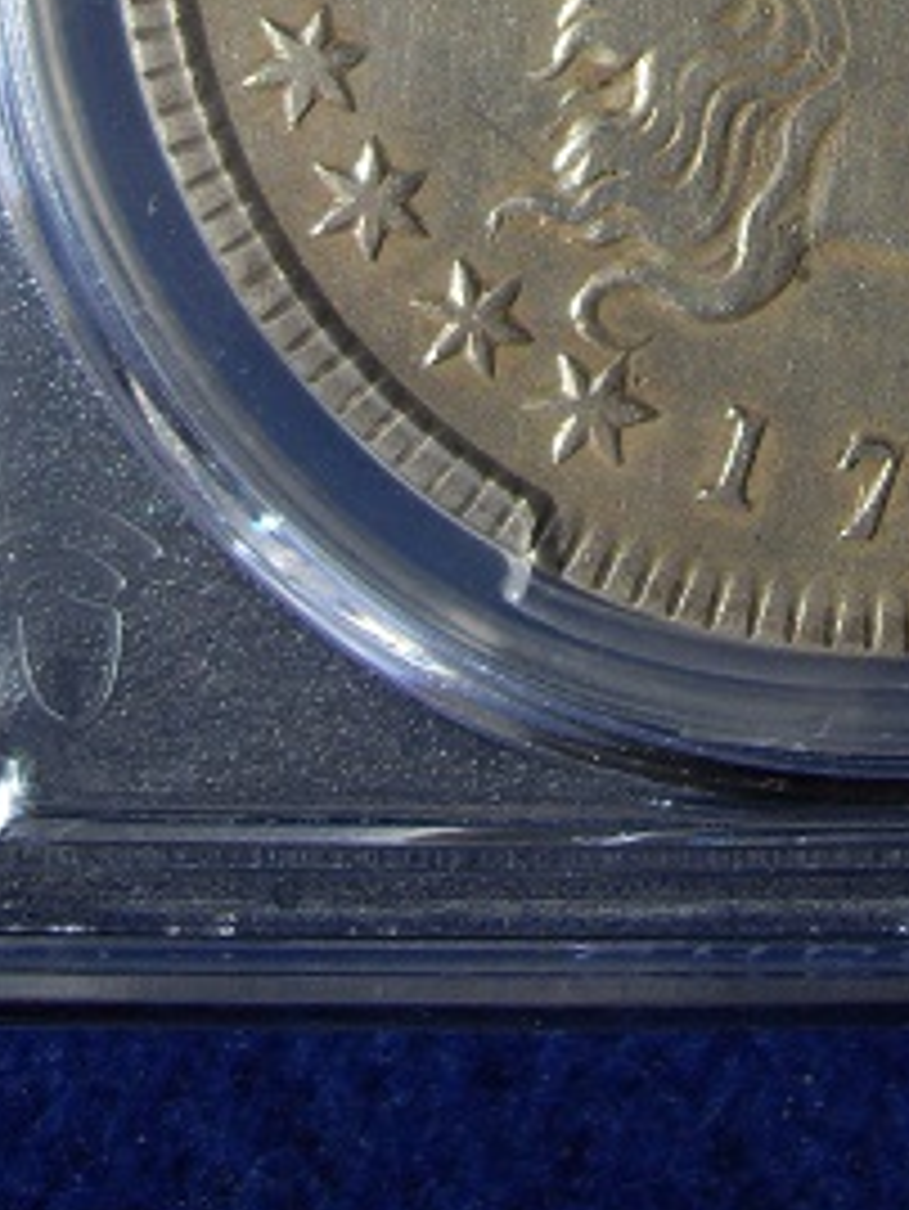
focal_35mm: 113
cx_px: 819
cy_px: -549
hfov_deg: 13.0
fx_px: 3953
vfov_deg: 16.1
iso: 64
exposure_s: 1/1000
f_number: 2.8
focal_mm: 7.9
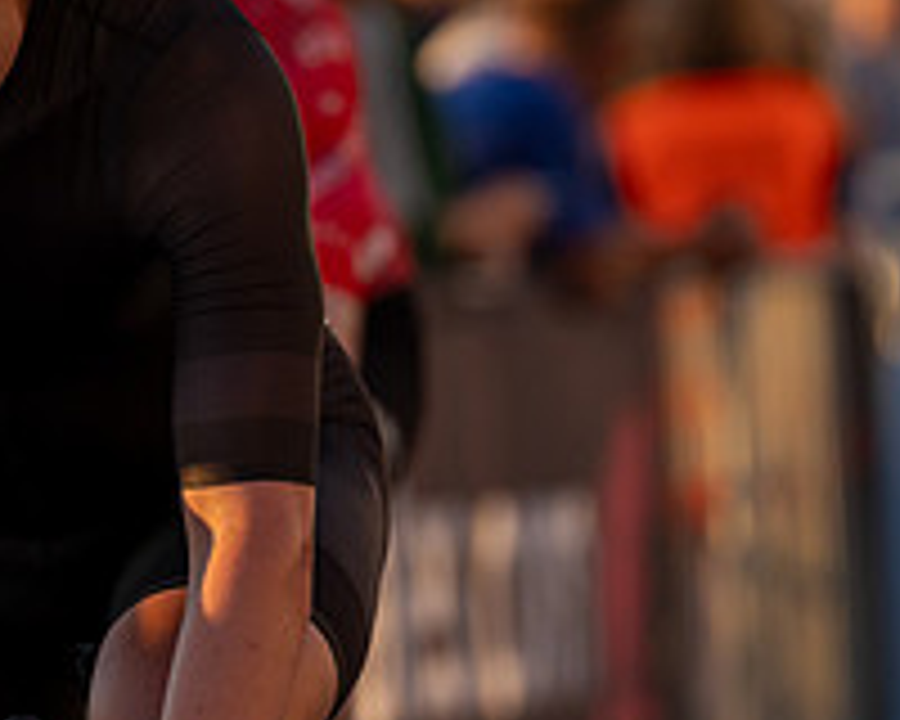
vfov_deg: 2.4
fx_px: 17447
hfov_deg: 2.9
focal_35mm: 655
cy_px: 78
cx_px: -300
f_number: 3.5
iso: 200
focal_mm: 200
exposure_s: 1/1000
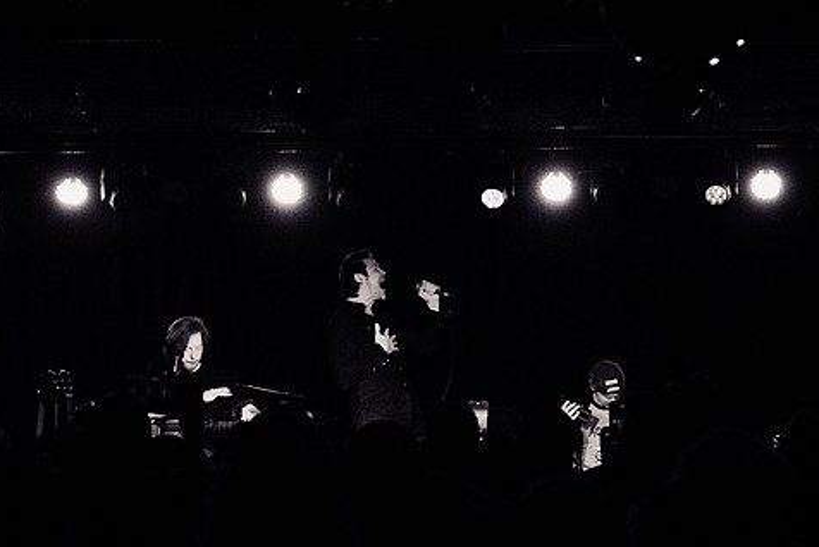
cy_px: 343
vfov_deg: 10.6
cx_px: 390
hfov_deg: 15.9
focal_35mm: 129
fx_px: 2936
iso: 2500
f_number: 4
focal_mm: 81
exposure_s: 1/640
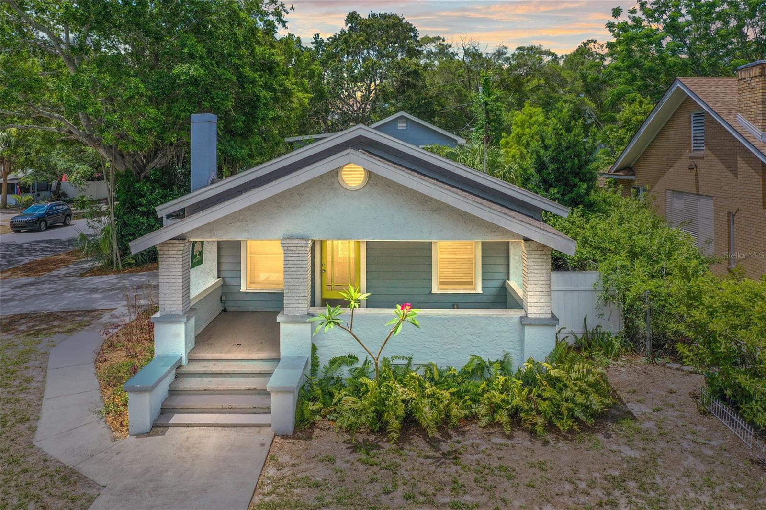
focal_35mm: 28
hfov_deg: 65.5
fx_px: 596
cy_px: 255
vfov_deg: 46.4
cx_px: 383
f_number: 5.6
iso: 100
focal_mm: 10.26
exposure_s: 1/320
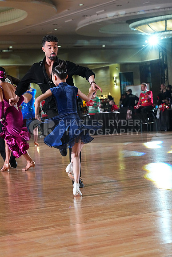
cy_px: 128
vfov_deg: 22.1
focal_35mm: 92
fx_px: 659
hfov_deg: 14.9
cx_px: 86
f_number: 5.6
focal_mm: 92
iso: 8000
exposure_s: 1/400
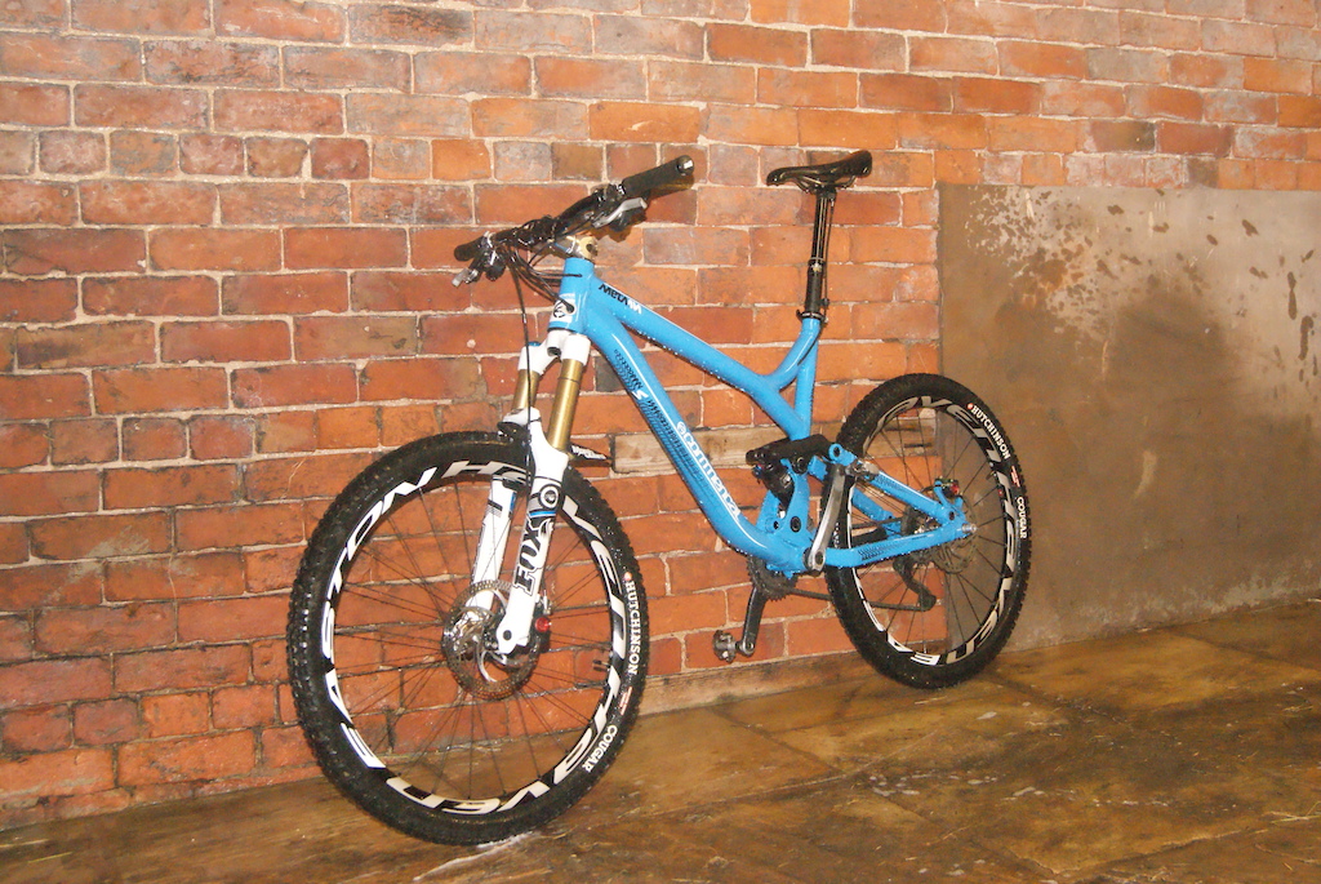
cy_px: 442
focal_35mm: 42
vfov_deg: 32.0
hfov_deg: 46.4
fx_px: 1543
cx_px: 660
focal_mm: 28
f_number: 5.6
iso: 3200
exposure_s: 1/100
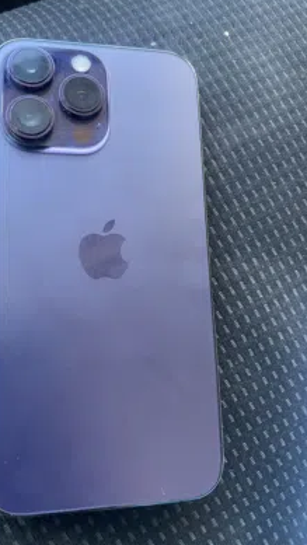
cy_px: 269
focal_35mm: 28
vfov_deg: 67.9
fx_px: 405
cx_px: 108
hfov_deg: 41.1
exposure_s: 1/60
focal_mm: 4.25
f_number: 1.8
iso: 250
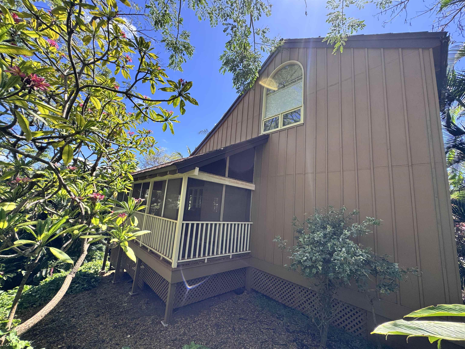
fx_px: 188
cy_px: 174
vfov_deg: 85.7
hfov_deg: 102.1
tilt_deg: +9.8
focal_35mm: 14
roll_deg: -5.3
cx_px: 232
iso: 40
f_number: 2.2
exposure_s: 1/456
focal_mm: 2.22
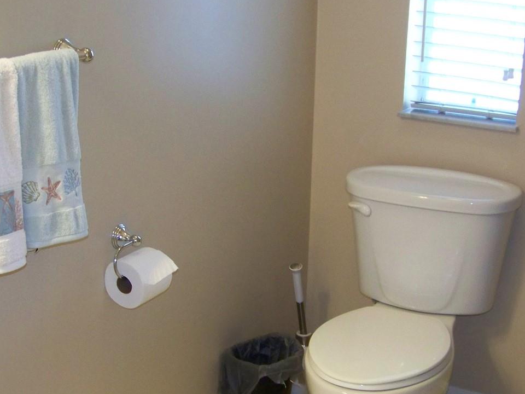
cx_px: 236
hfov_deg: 32.2
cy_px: 262
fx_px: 910
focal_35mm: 60
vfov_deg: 24.3
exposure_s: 1/30
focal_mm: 5.85
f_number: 2.8
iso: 200
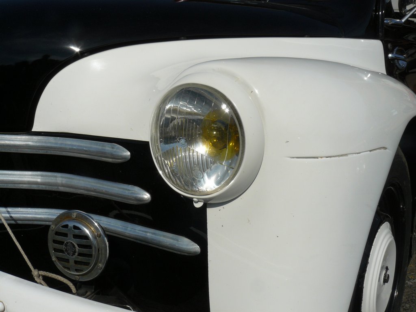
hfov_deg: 51.4
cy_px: 156
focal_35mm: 36
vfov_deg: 39.7
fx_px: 433
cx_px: 208
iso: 100
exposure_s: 1/640
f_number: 8
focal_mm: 6
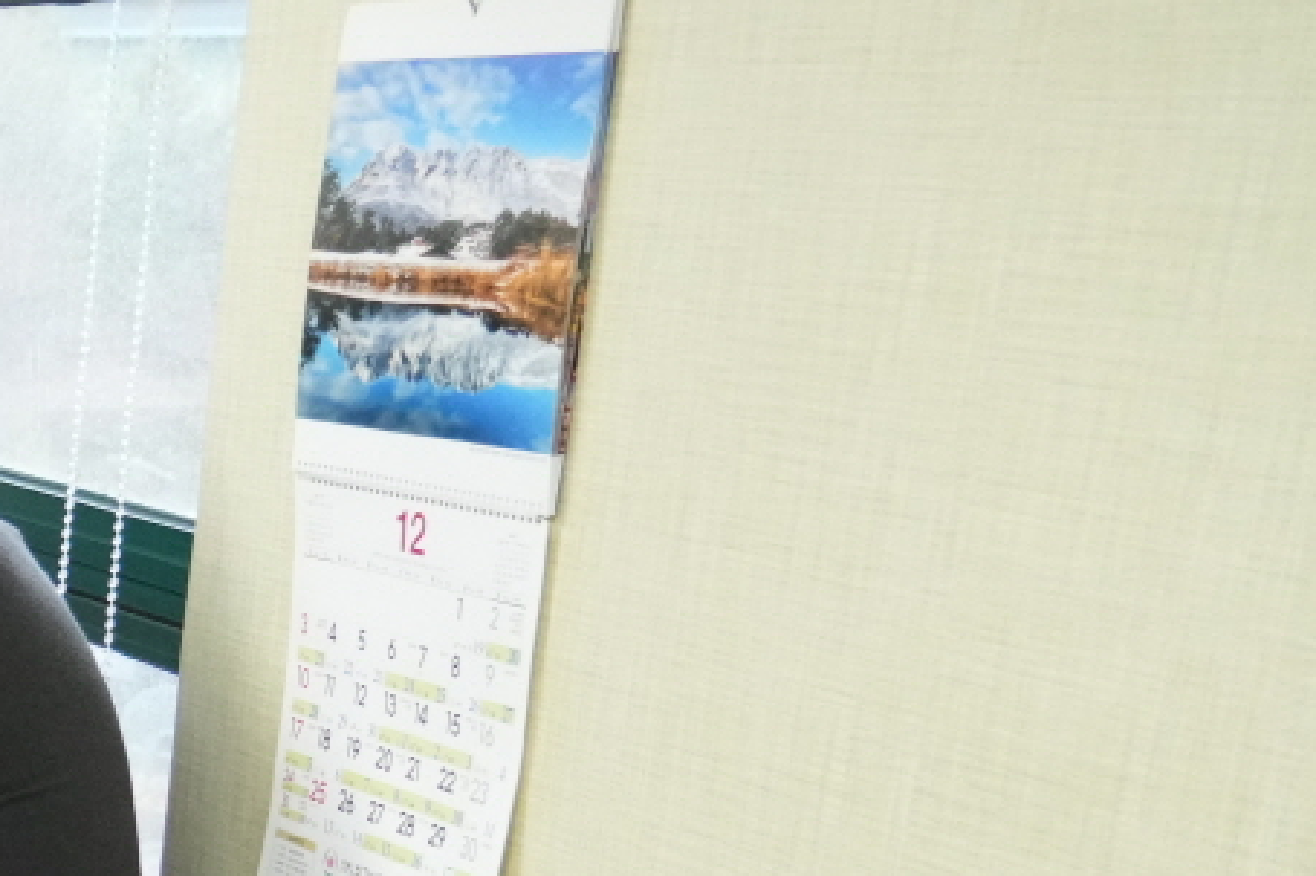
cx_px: -1252
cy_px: 1190
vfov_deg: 13.8
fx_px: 3471
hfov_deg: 16.7
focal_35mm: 95
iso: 5000
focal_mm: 24
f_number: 4
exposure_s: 1/160
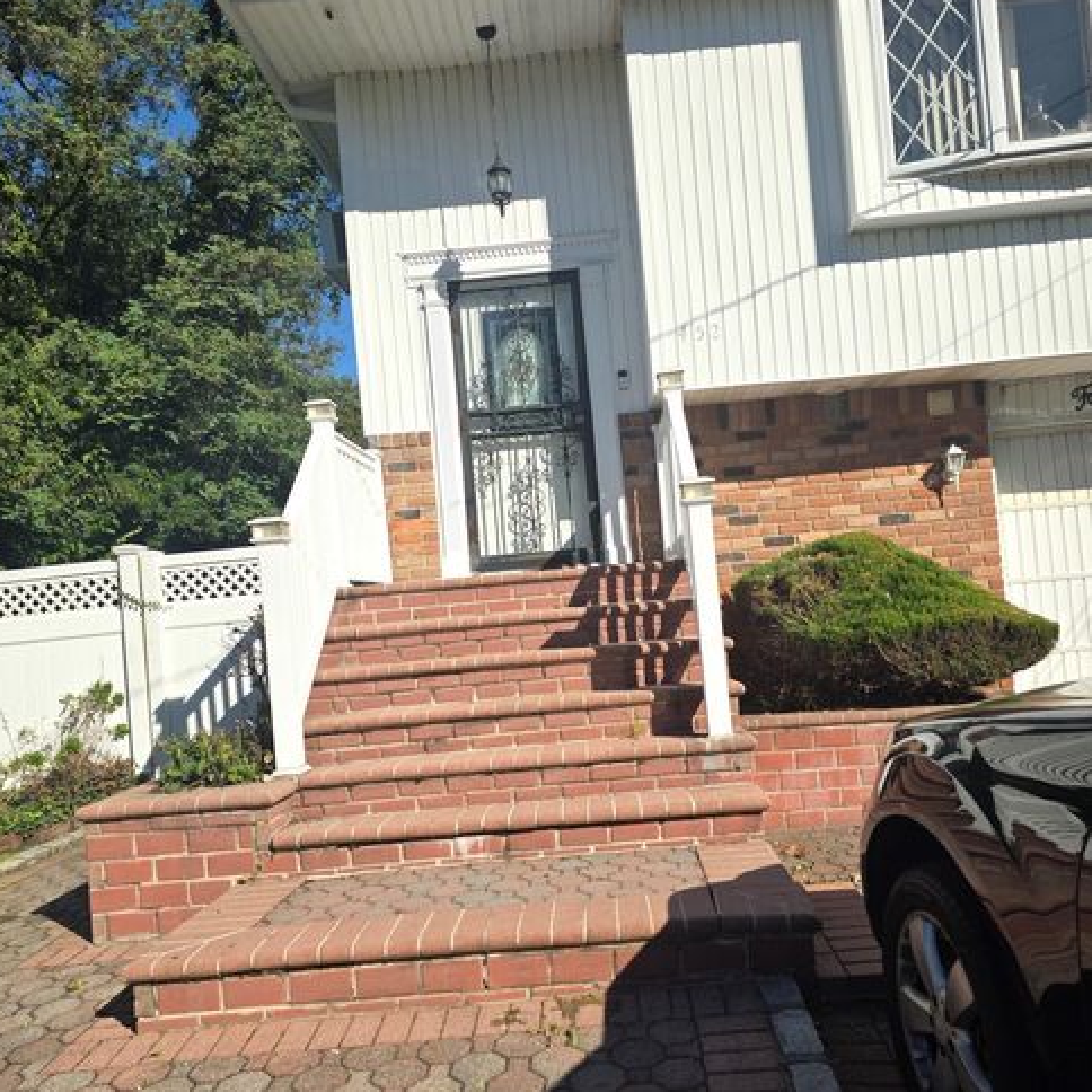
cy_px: 565
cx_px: 548
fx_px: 999
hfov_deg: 57.3
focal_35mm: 28
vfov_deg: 57.3
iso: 80
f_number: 1.7
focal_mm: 6.3
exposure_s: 1/5153
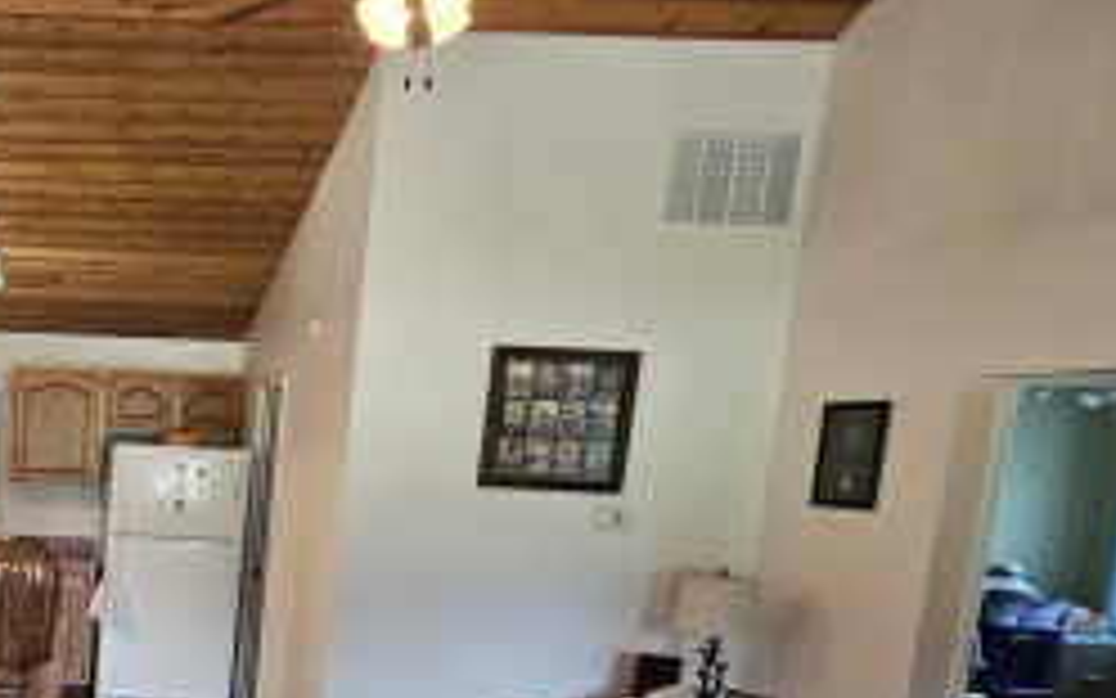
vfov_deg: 32.4
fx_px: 1125
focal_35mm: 37
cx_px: -74
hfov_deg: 42.8
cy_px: 653
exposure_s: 1/60
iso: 320
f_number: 2.2
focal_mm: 2.2
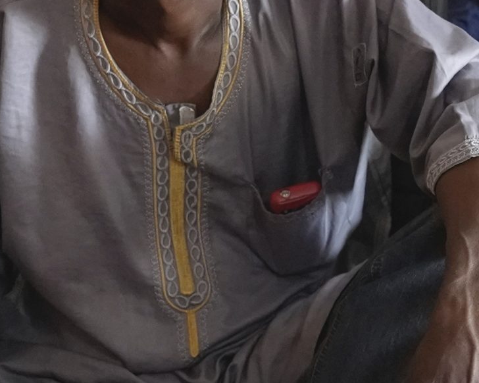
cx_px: 447
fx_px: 1545
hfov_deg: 17.3
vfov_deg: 14.1
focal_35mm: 109
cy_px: 159
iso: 10000
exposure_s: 1/160
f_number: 4
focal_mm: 33
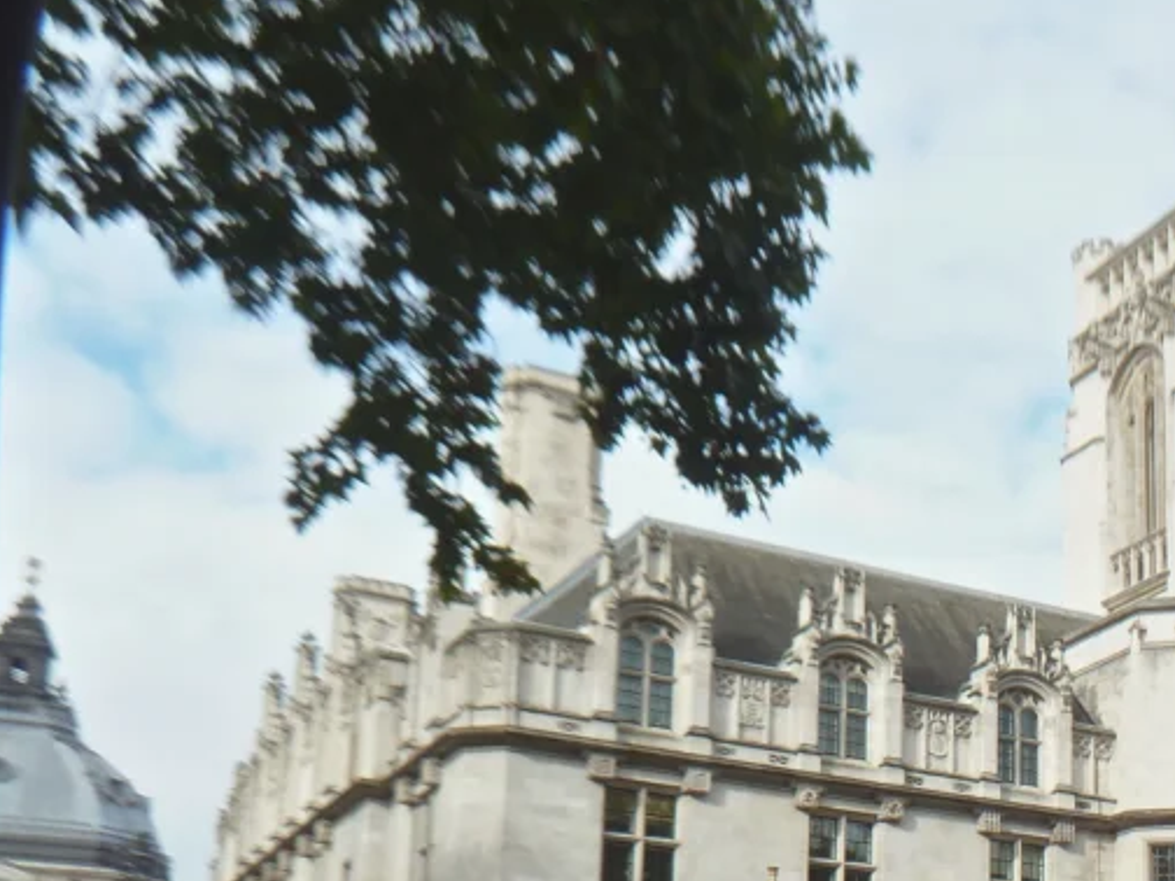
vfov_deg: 26.0
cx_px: 1131
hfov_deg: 33.6
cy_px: 901
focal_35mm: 53
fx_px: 1799
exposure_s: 1/250
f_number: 4
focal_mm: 4.1
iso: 80
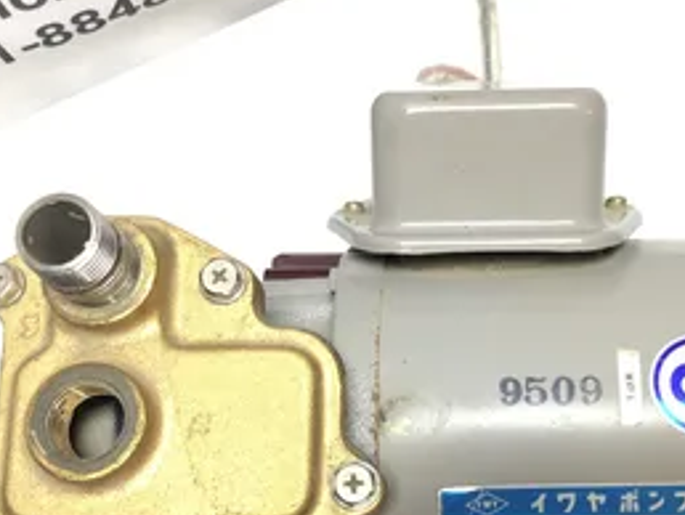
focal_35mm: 48
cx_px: 422
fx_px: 951
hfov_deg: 39.4
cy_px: 369
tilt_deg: -77.1
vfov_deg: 29.9
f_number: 2.4
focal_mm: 3.3
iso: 50
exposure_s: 1/120
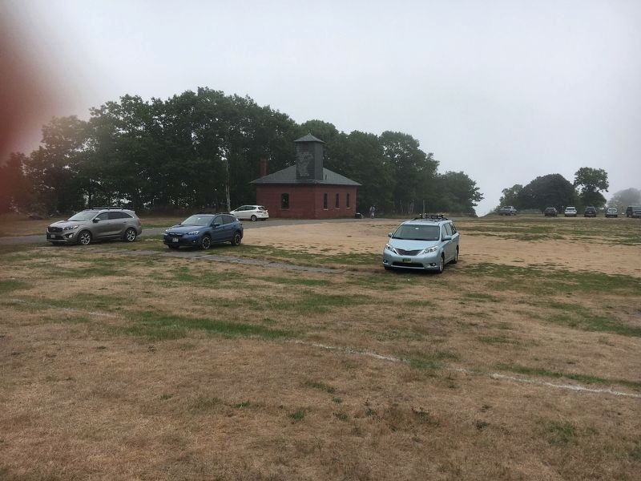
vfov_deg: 48.2
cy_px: 240
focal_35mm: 29
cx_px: 320
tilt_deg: -5.4
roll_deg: -0.7
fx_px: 537
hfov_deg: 61.7
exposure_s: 1/1538
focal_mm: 4.15
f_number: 2.2
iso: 25
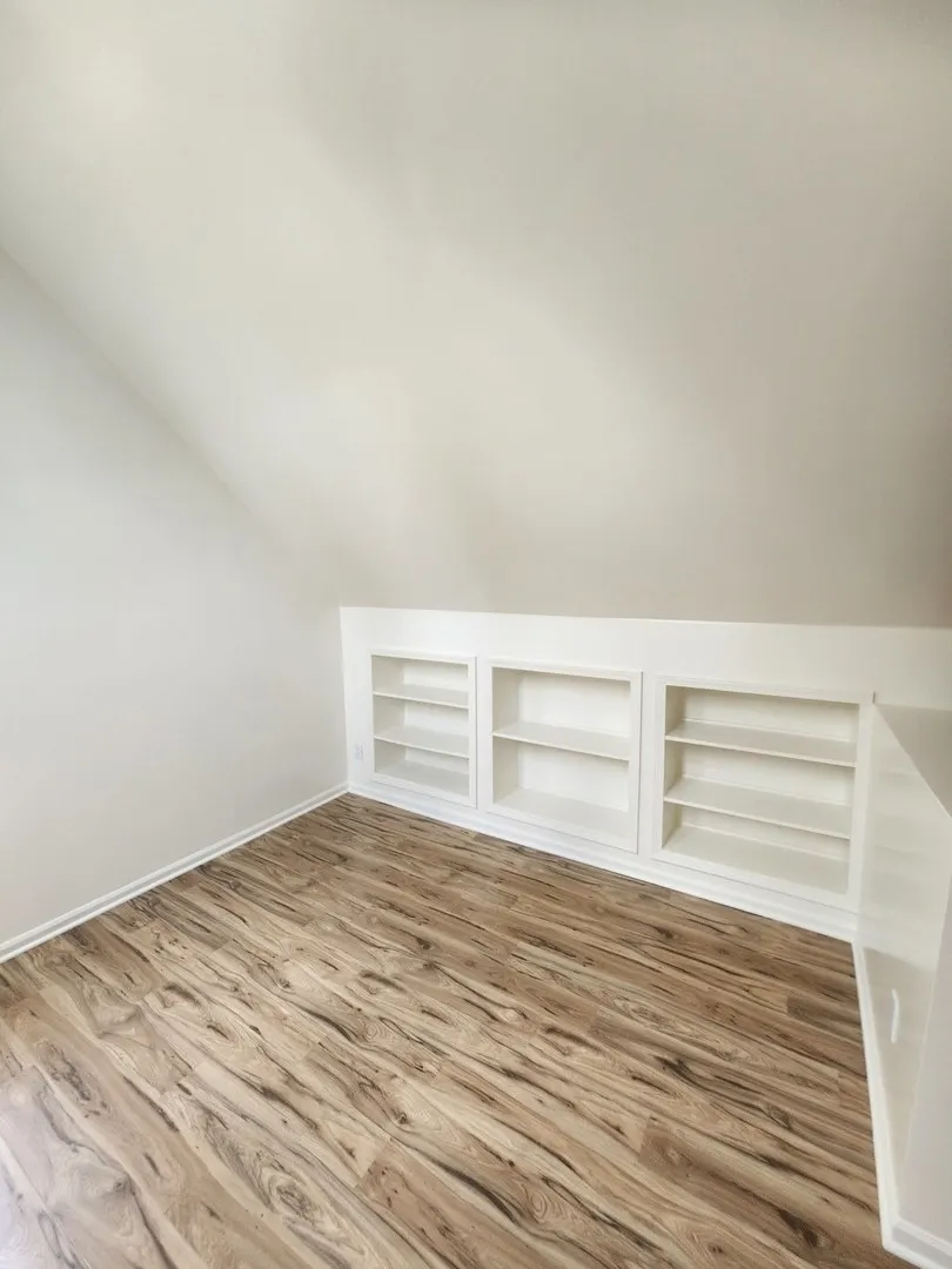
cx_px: 476
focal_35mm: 13
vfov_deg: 106.2
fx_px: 477
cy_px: 634
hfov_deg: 89.9
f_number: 2.2
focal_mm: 2.2
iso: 125
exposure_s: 1/60
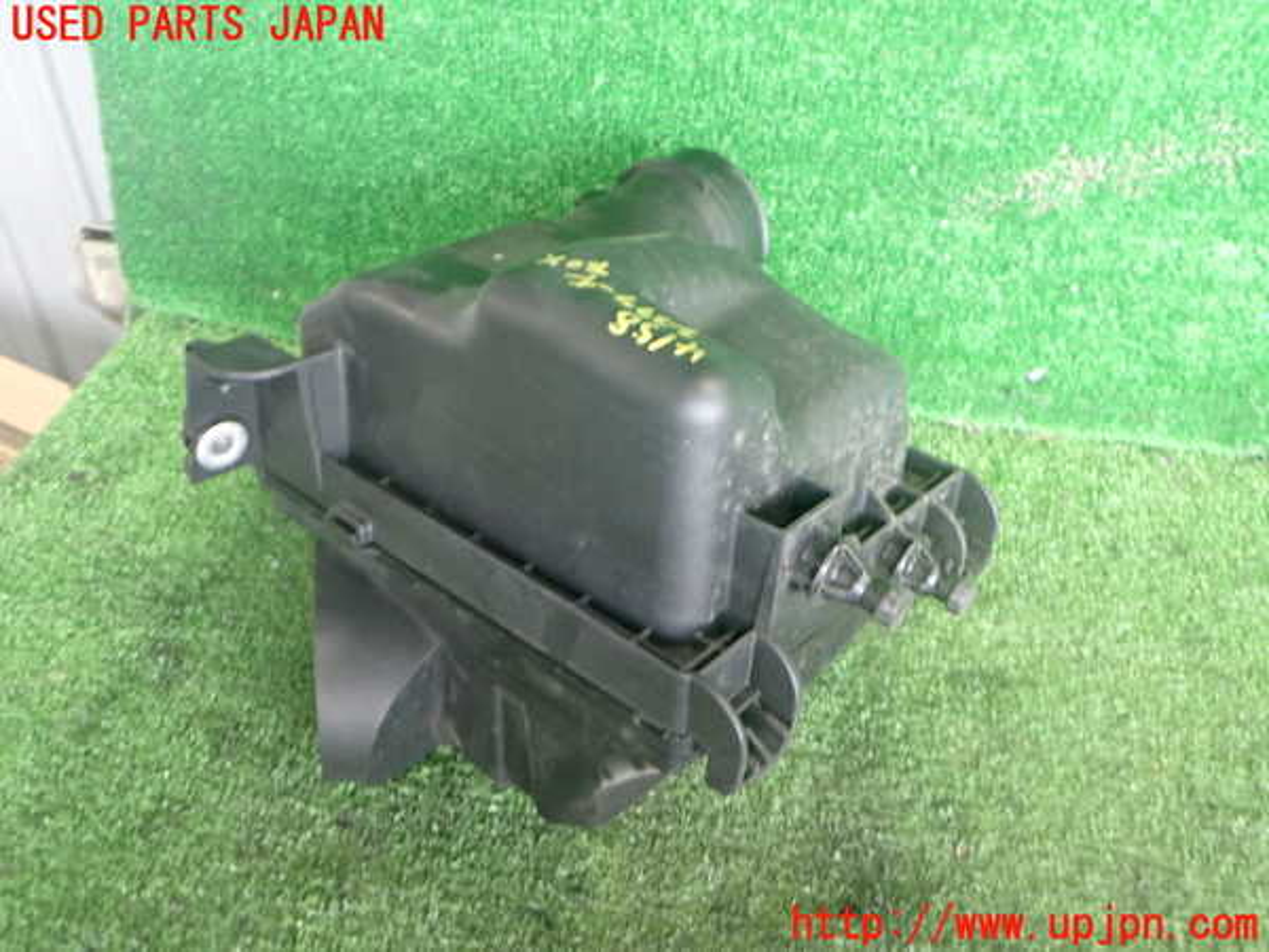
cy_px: 476
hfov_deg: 60.0
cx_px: 634
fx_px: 1100
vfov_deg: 46.8
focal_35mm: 30
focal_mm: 5.4
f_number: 2.3
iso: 400
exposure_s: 1/30
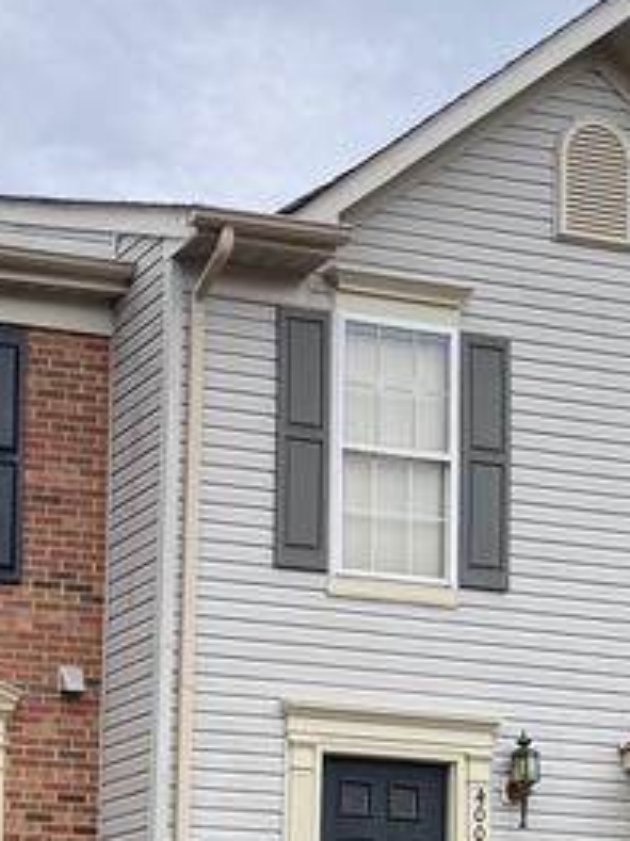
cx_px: -278
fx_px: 1700
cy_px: 934
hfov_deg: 18.8
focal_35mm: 70
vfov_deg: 25.7
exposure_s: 1/683
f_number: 1.78
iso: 100
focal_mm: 6.76
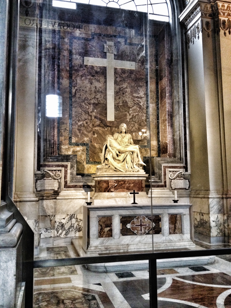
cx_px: 116
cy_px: 154
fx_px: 311
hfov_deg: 40.7
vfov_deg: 52.6
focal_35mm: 35
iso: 250
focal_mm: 4.28
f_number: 2.4
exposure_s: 1/20
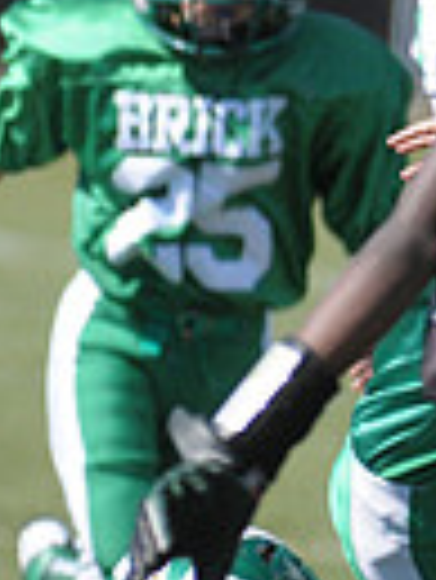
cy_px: 308
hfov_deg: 1.0
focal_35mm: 1551
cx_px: 1187
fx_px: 26004
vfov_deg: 1.3
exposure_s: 1/3200
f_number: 4
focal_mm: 240
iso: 640
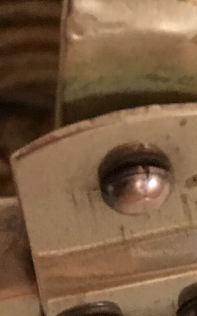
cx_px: 85
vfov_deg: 12.9
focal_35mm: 159
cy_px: -58
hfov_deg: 8.2
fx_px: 1367
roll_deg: +5.3
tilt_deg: -40.5
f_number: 2.2
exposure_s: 1/15
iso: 200
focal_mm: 4.15
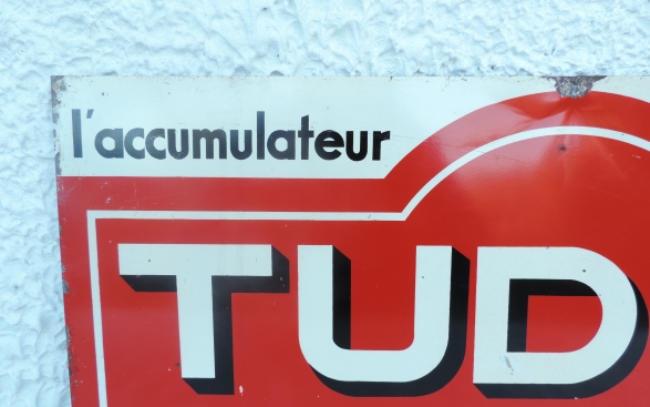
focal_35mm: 26
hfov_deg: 70.4
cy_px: 222
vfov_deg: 47.6
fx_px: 461
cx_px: 328
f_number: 3.3
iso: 80
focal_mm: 4.3
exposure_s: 1/50
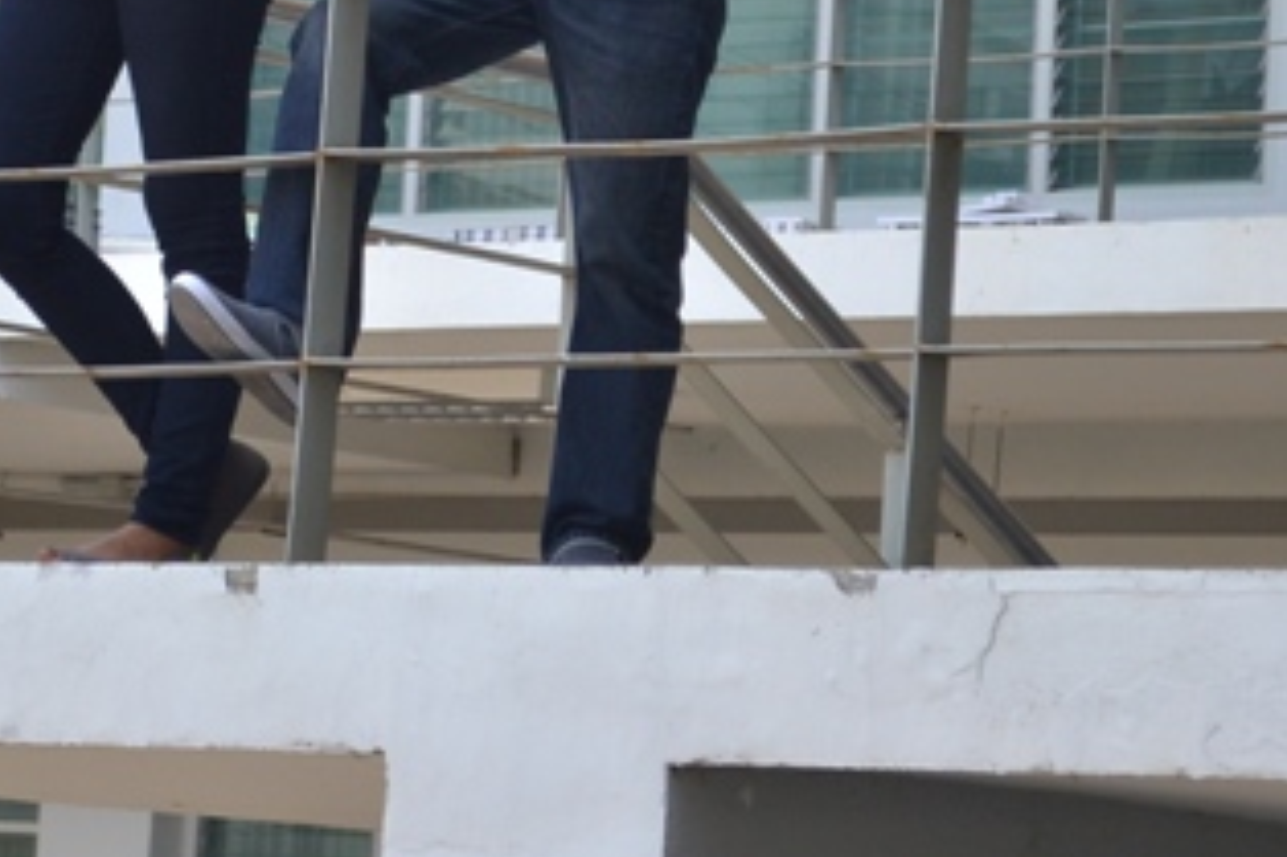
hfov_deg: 10.4
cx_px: 381
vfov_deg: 6.9
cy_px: -156
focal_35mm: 197
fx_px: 7046
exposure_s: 1/500
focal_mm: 55
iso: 400
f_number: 5.6
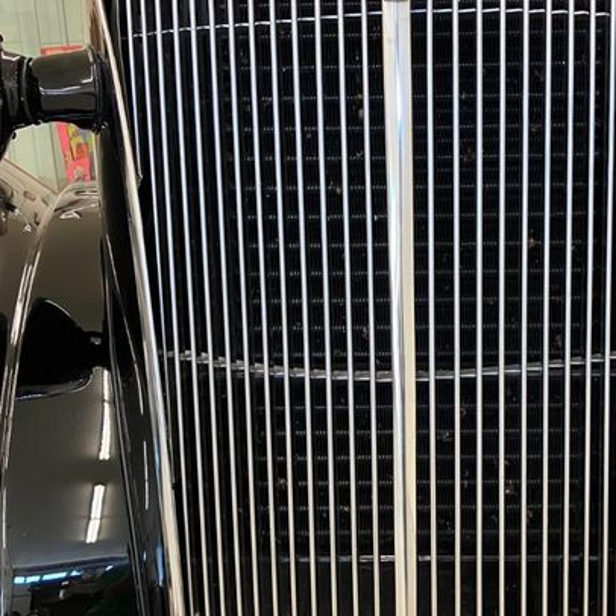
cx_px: 446
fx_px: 1047
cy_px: 348
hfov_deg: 32.3
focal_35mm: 52
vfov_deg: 32.7
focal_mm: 3.99
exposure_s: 1/60
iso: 160
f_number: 1.8
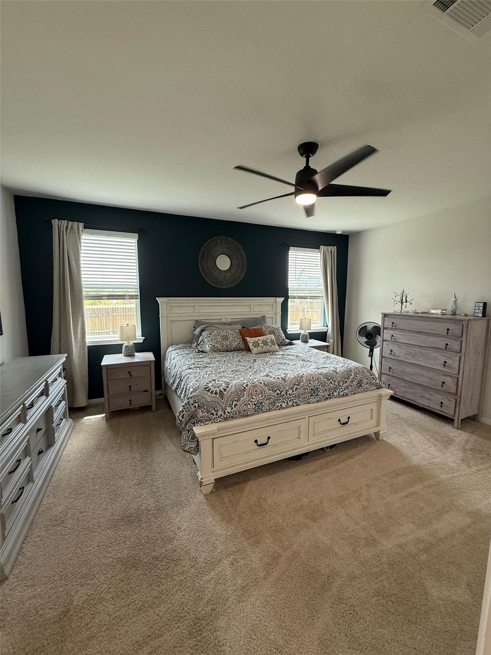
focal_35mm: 14
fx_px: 265
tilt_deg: -6.7
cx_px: 246
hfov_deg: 85.7
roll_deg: -0.5
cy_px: 328
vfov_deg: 102.1
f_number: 2.2
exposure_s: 1/120
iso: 250
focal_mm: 2.22
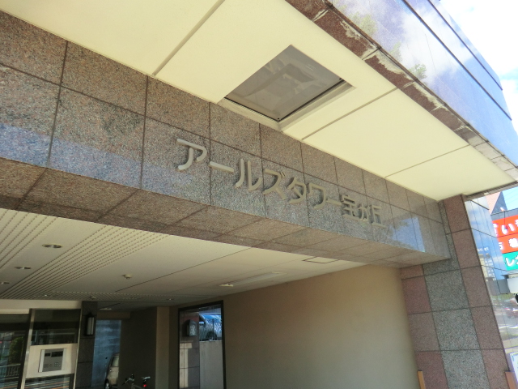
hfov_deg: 71.6
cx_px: 259
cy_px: 194
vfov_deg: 56.8
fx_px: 359
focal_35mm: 24
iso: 80
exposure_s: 1/250
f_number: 3.2
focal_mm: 4.3
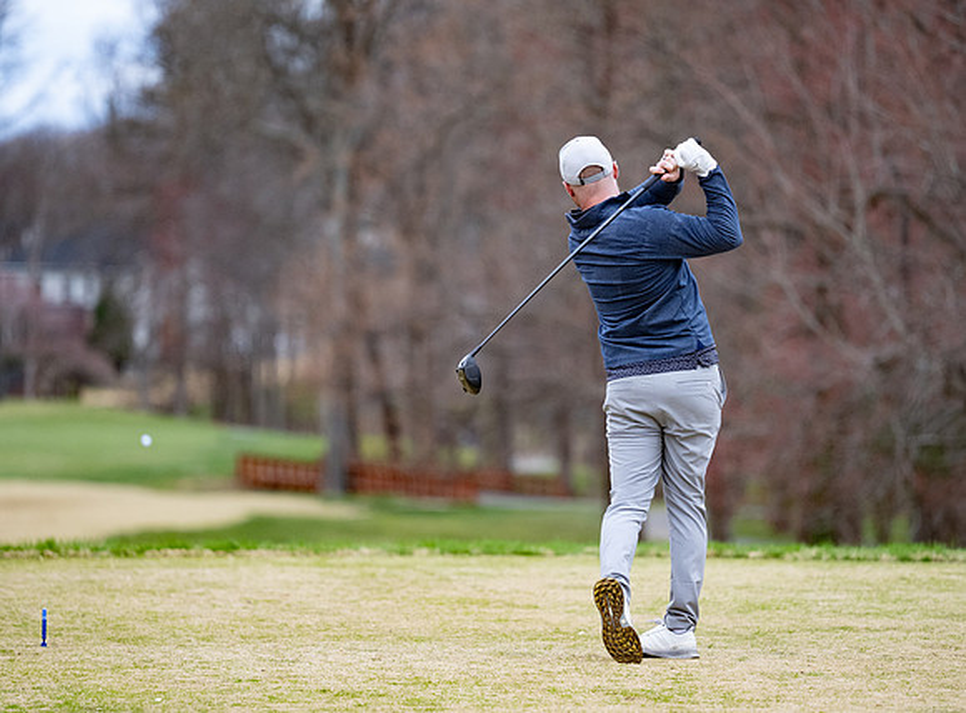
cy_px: 370
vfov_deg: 6.2
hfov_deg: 8.4
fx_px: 6561
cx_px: 520
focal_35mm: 236
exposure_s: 1/5000
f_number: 2.8
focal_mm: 165
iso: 1400
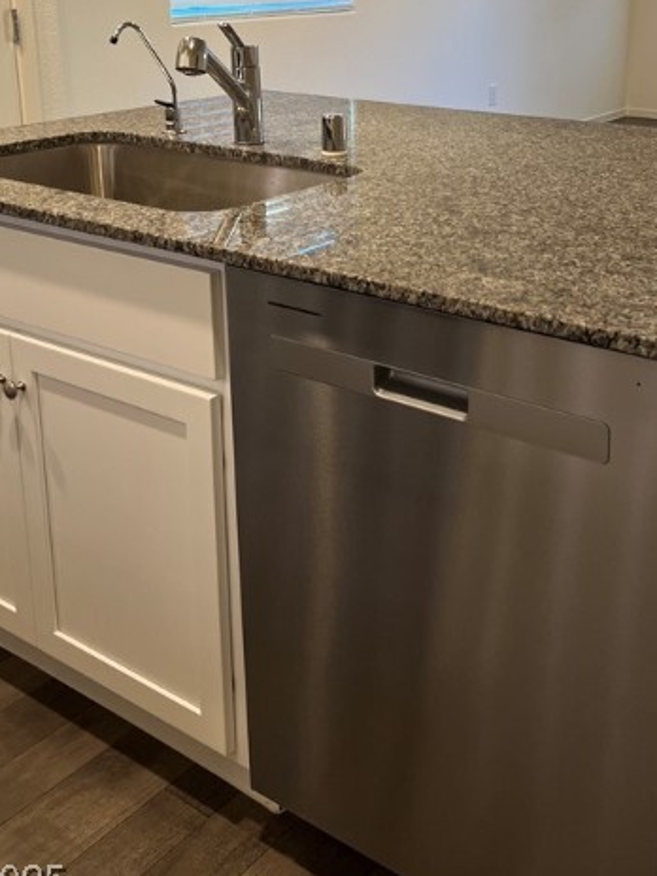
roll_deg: -0.4
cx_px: 419
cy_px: 198
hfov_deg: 33.4
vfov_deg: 42.2
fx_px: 1088
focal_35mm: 43
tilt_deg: -12.7
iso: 80
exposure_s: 1/60
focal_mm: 5.7
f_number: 1.5
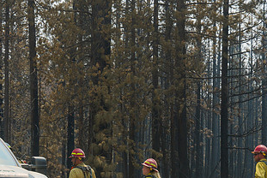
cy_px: 136
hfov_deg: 15.1
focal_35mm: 135
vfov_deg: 10.2
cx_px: 61
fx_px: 1002
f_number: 8
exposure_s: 1/320
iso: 320
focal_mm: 70
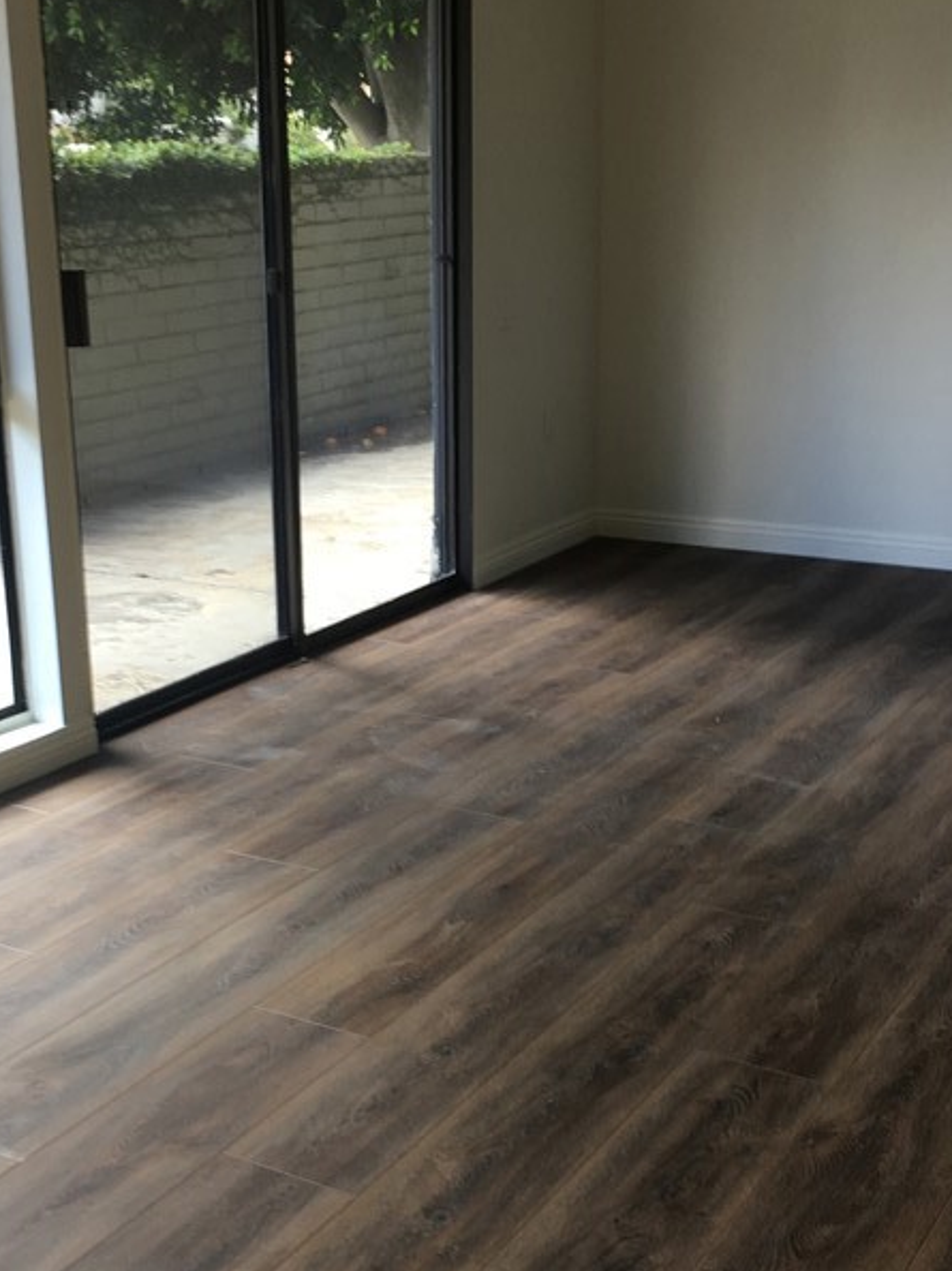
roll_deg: +0.7
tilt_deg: -16.9
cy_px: 725
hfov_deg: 29.0
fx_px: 1835
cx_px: 387
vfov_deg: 38.1
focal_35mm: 50
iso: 25
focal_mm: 4.15
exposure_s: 1/40
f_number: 2.2
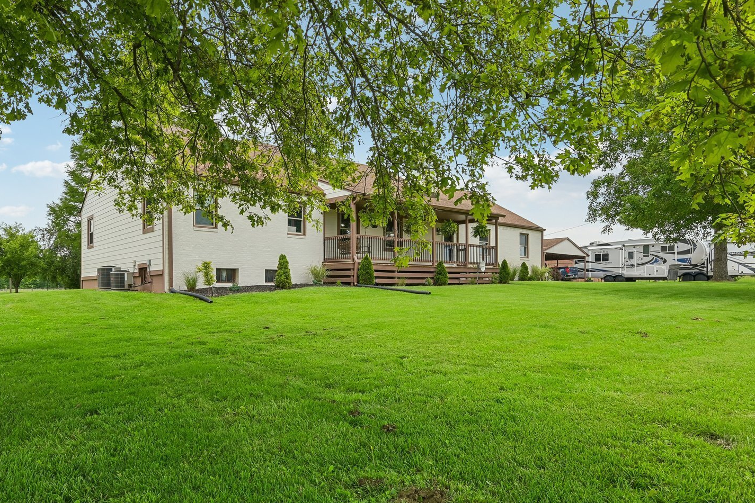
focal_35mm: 23
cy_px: 275
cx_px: 336
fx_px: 482
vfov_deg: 55.0
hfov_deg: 75.8
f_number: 8
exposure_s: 1/160
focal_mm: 16
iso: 100
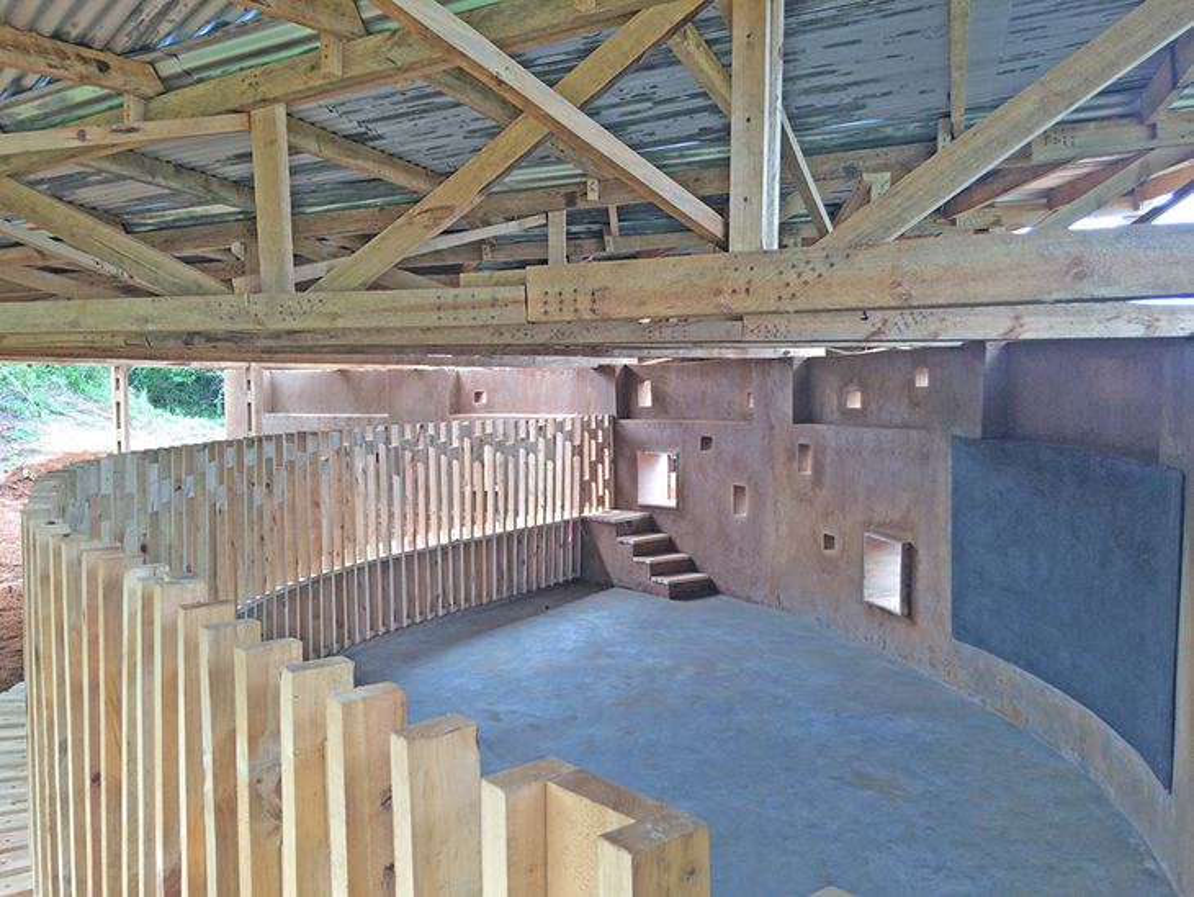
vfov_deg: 48.3
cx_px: 597
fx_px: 1001
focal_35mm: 29
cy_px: 448
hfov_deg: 61.6
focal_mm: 4.15
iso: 40
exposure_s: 1/100
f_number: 2.2
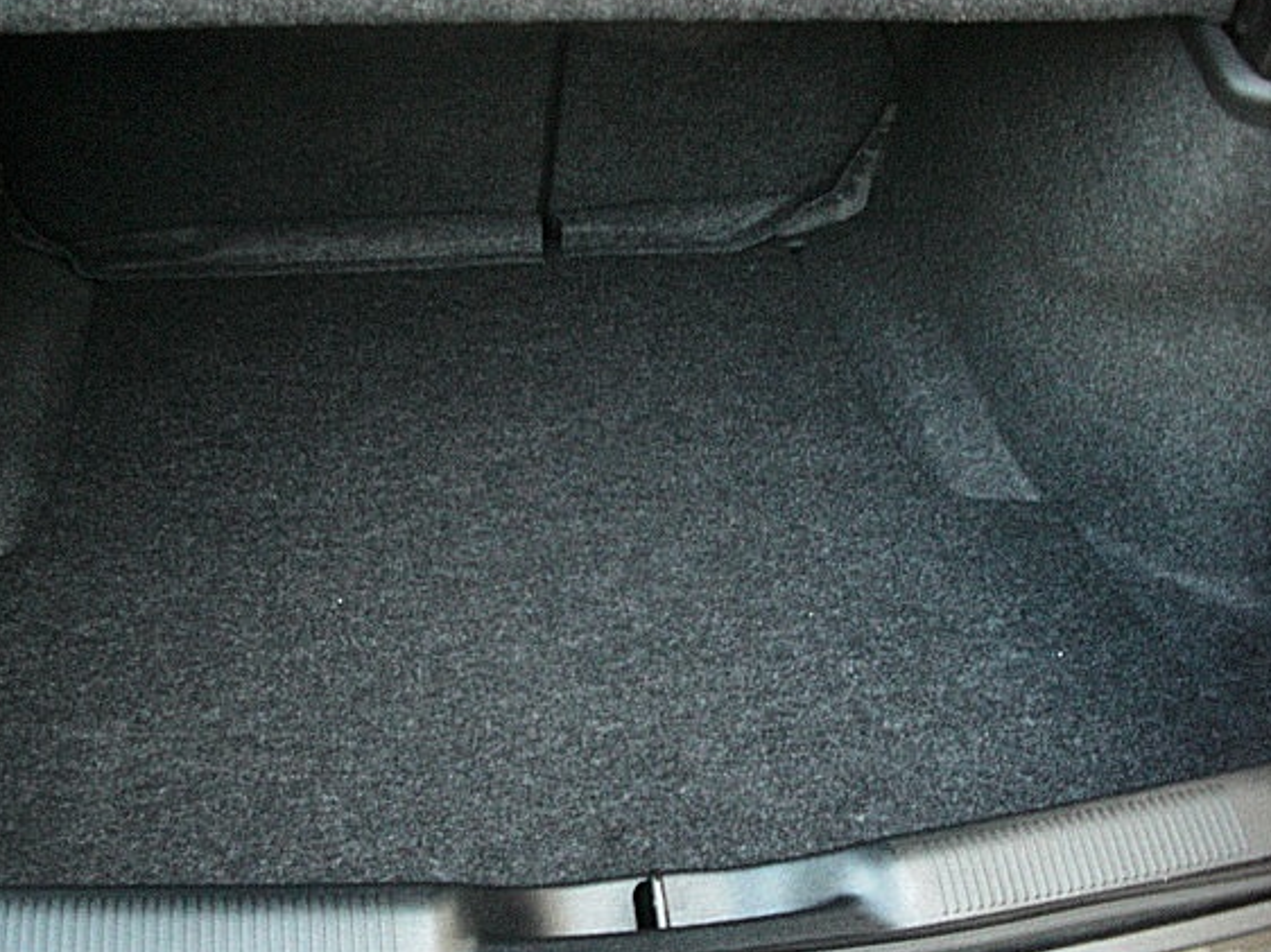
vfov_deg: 35.1
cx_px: 597
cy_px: 507
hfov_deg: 45.8
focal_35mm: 41
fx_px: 1505
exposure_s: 1/100
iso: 800
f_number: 2.8
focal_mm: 6.3
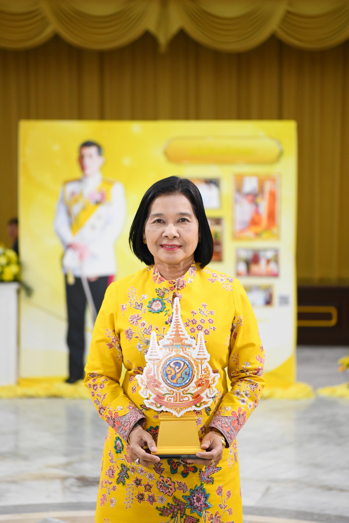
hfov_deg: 19.5
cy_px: 262
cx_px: 174
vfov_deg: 28.8
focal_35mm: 70
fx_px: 1018
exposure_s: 1/200
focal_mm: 70
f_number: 2.8
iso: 1600
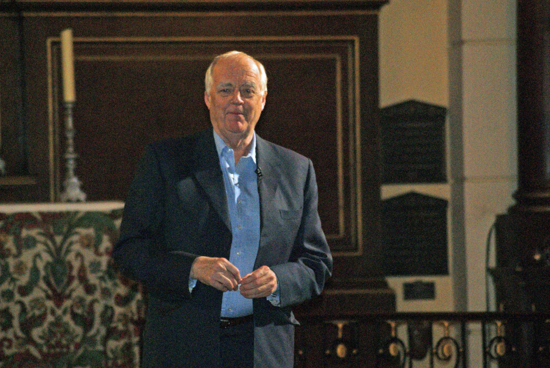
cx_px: 256
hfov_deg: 7.5
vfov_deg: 5.0
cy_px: 182
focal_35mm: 276
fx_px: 4222
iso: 400
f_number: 5
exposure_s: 1/125
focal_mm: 160
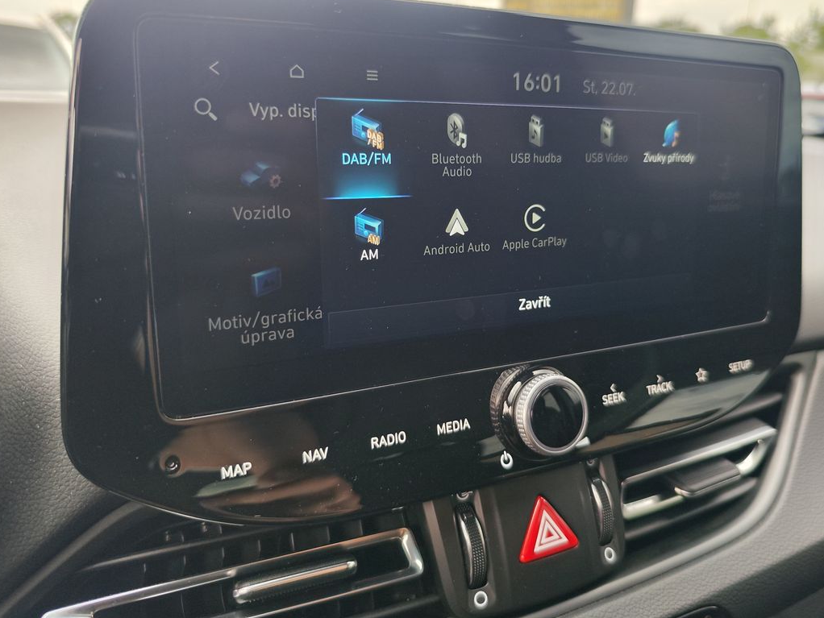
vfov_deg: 51.2
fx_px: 643
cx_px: 449
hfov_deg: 65.2
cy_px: 259
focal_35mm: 27
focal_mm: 7.01
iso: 61
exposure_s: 1/100
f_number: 1.69
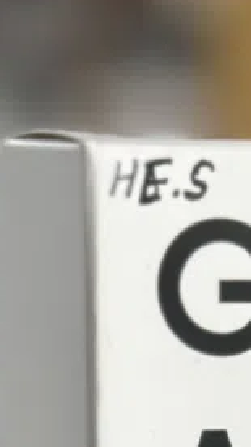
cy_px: 864
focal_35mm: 259
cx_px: 499
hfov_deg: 4.6
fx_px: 3068
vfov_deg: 8.0
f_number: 1.78
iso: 64
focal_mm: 6.86
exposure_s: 1/132
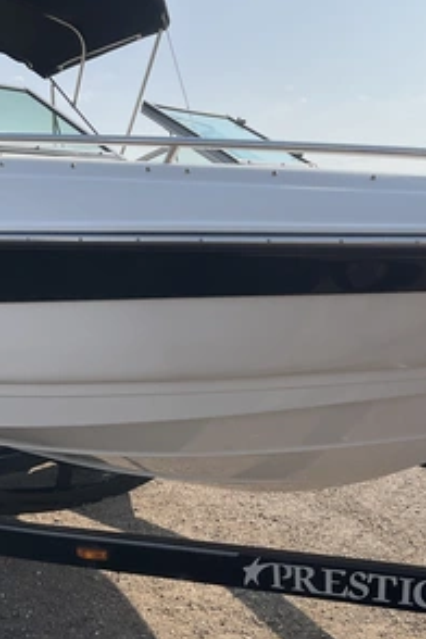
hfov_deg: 32.6
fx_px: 728
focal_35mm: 41
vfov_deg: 47.4
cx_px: 241
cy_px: 324
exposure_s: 1/1490
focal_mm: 3
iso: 25
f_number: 1.8
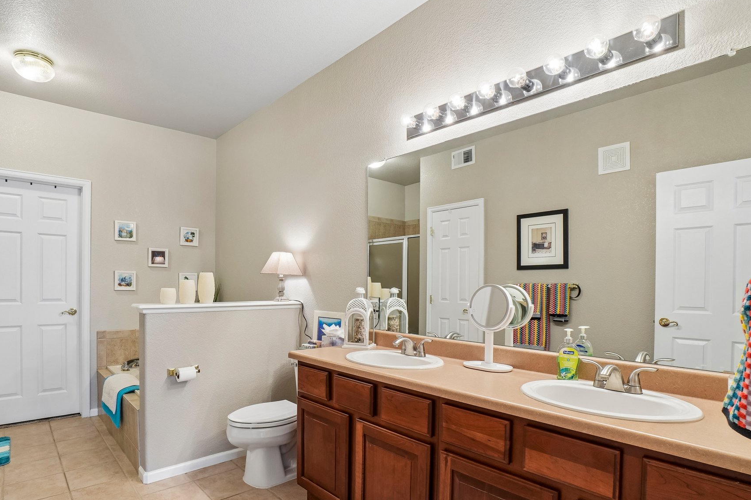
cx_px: 347
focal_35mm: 18
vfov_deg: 66.9
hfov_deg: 89.8
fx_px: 375
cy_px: 294
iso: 400
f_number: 8
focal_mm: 10
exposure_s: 1/8
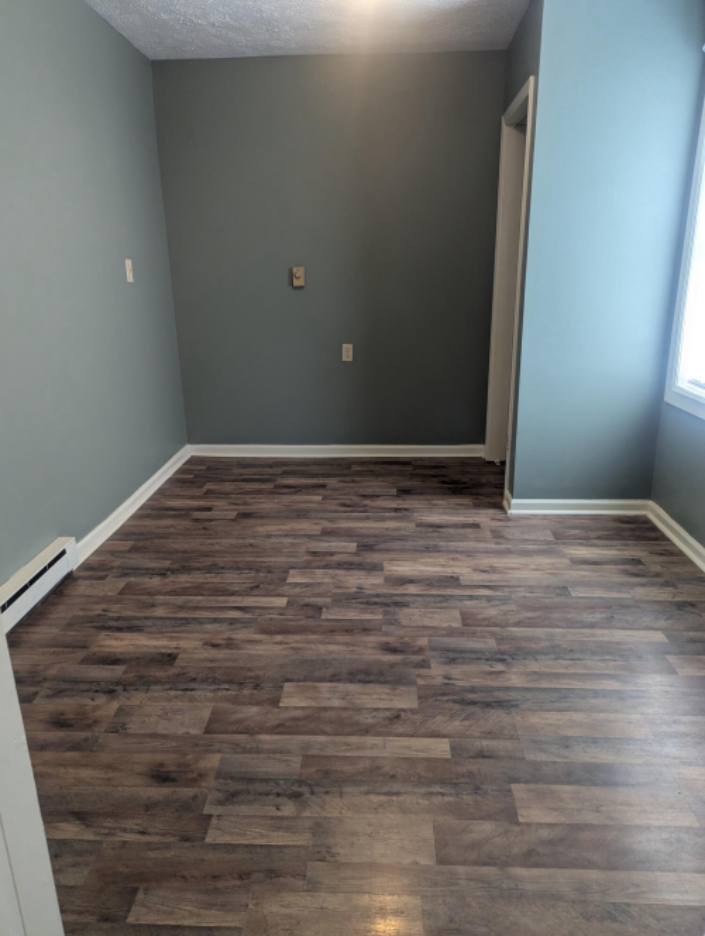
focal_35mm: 24
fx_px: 650
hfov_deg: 56.9
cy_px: 468
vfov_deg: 71.5
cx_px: 352
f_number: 1.85
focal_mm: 6.81
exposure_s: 1/120
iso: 354
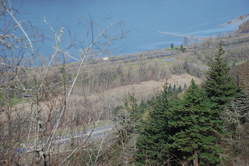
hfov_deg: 21.9
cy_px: 83
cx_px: 124
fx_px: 644
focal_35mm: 93
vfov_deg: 14.7
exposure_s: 1/500
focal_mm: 62
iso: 200
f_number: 5.3
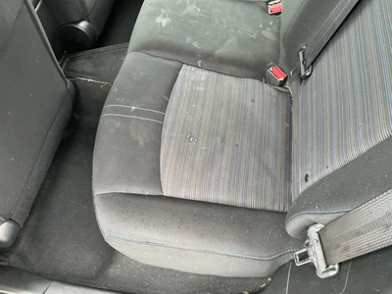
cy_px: 147
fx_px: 317
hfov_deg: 63.4
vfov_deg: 49.7
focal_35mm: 28
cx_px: 196
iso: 320
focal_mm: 3
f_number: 1.8
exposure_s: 1/40
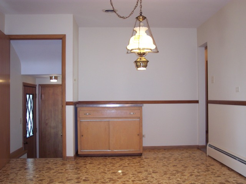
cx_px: 123
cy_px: 92
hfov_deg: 49.0
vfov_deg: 37.7
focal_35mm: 38
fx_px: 270
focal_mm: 8
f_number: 2.8
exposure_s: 1/30
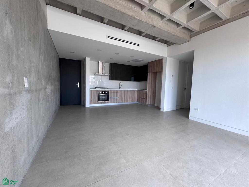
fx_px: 101
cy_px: 94
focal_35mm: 14
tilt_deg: -4.6
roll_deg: -1.5
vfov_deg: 85.7
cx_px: 124
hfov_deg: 102.1
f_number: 2.2
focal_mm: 2.22
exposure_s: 1/99
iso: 50
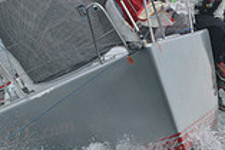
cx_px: 149
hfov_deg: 1.9
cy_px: 52
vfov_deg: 1.2
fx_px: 6912
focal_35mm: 1105
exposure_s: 1/800
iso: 400
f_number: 6.3
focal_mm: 300
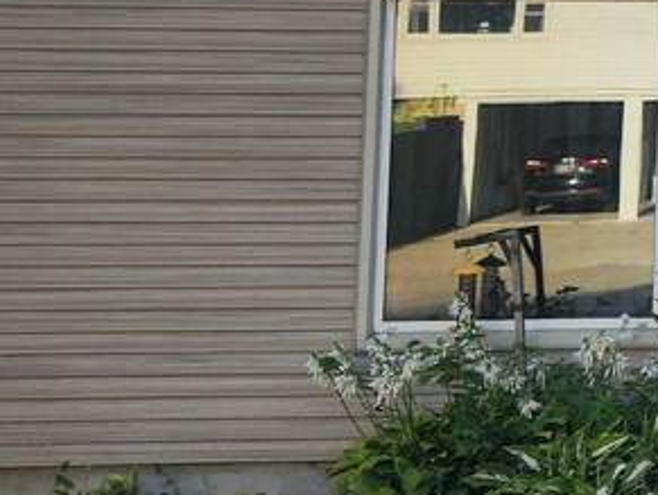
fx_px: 1922
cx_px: 1140
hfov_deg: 16.6
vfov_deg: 14.4
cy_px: -32
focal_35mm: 101
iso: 20
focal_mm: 5.4
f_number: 1.8
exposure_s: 1/740
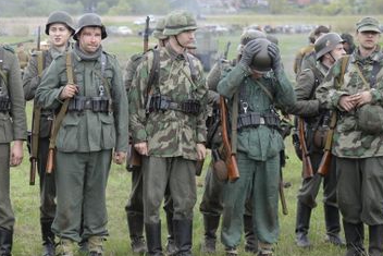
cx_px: 63
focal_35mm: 139
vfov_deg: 9.9
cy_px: 87
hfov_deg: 14.6
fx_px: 1479
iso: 400
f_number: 4.5
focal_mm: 70
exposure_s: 1/320
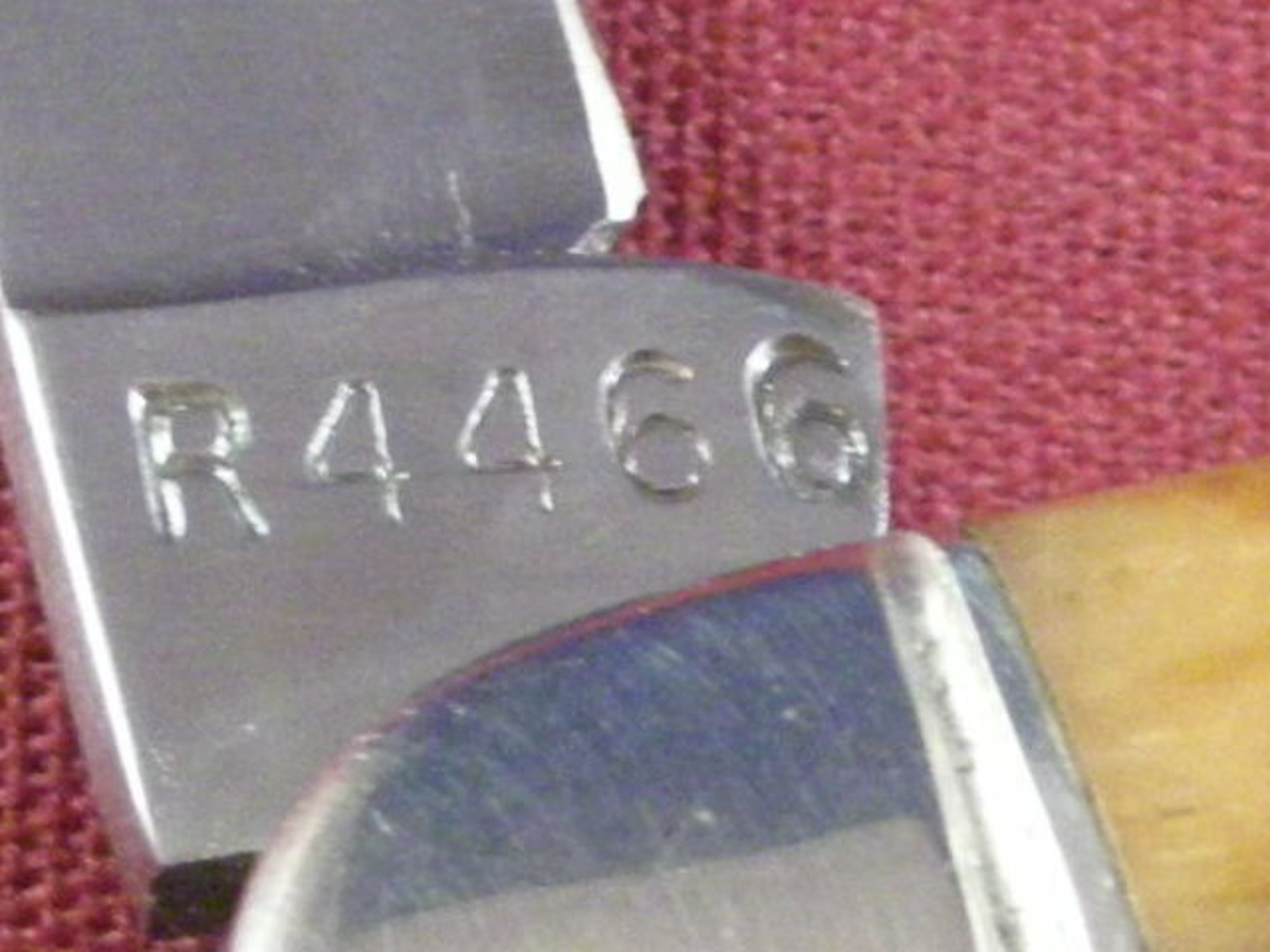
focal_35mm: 76
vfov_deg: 19.4
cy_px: 476
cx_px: 635
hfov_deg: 25.7
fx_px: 2788
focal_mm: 12.3
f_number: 3.9
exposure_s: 1/8
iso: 607
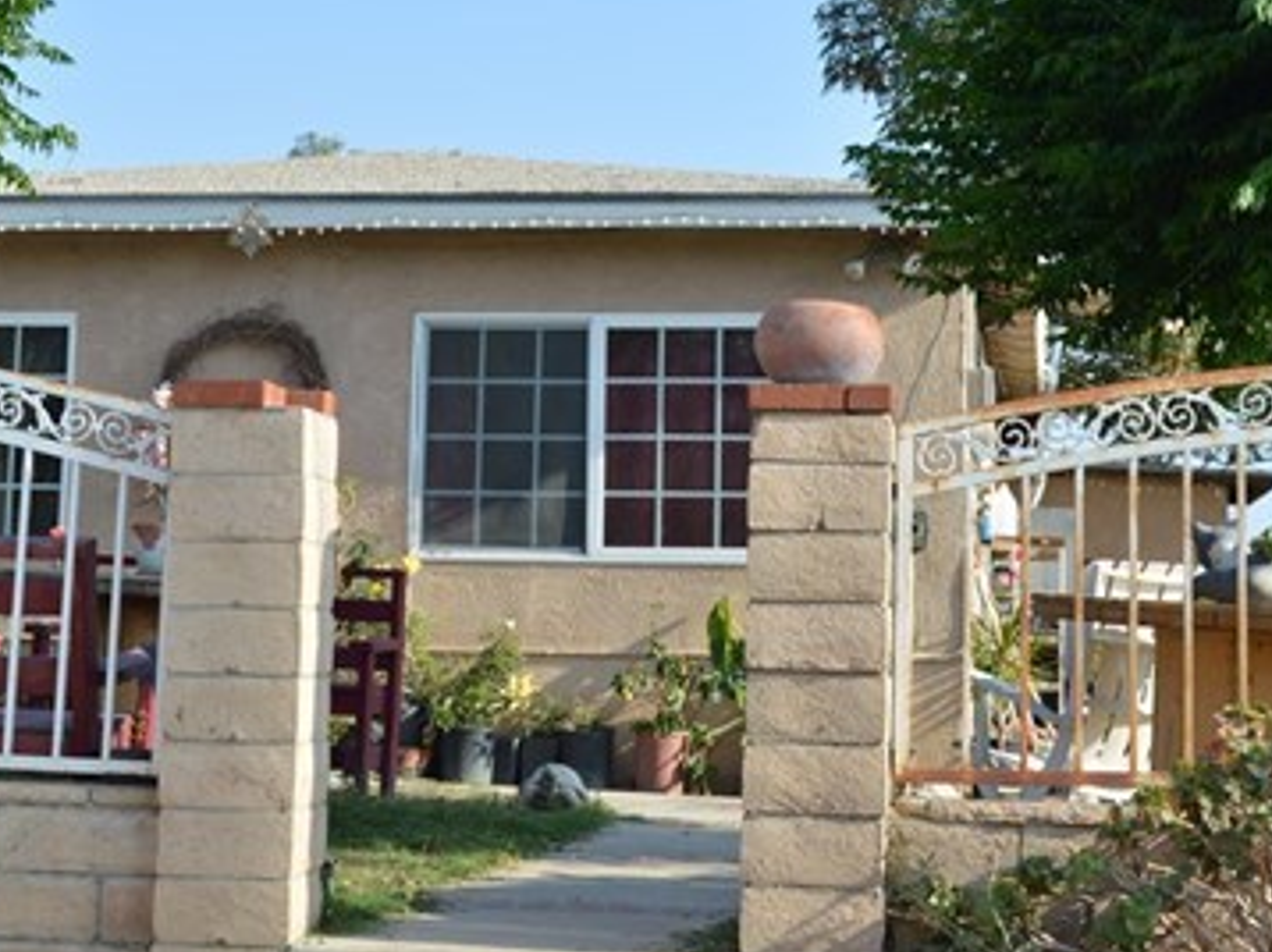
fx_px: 2460
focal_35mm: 67
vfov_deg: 21.7
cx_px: 689
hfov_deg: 29.0
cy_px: 218
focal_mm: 26
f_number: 8
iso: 100
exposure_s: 1/200
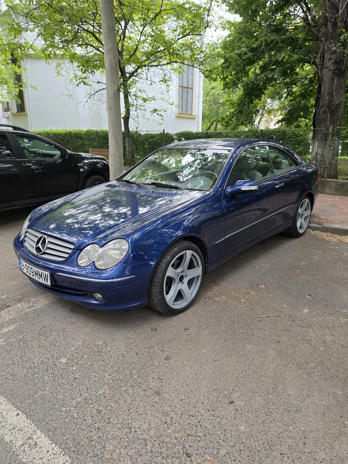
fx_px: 308
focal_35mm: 23
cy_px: 232
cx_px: 174
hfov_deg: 58.9
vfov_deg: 73.9
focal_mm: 6.5
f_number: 1.4
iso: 200
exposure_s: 1/101
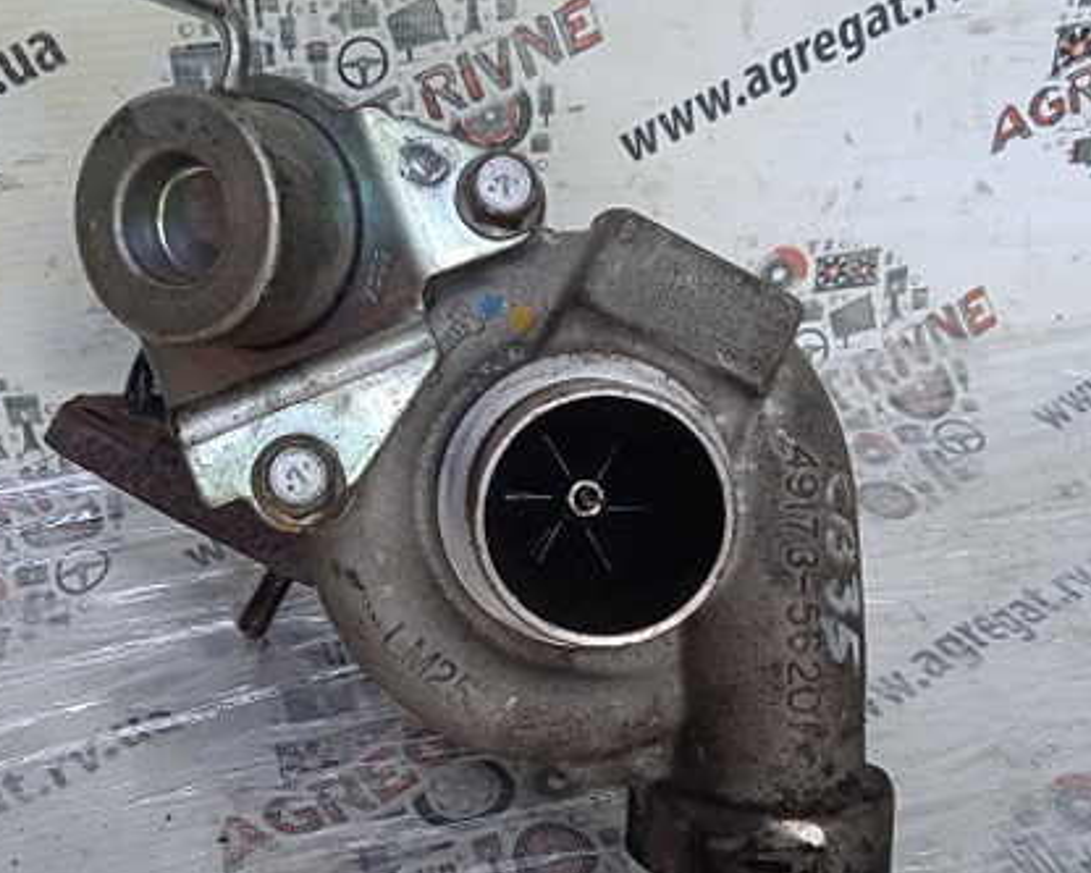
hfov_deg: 43.8
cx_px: 506
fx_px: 1356
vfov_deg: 35.6
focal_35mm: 42
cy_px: 494
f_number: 2.2
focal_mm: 3.43
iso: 132
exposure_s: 1/100
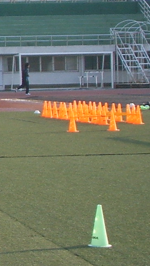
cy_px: 86
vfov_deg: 12.7
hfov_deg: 6.5
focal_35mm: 169
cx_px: -326
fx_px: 1194
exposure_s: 1/350
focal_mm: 6.6
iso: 50
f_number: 3.5
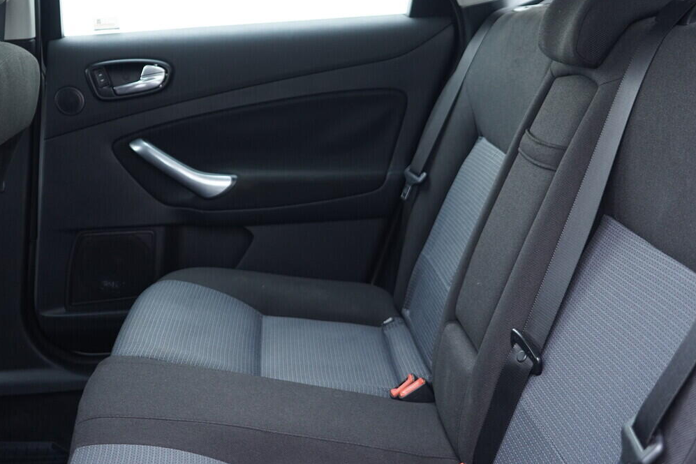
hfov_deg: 38.2
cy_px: 237
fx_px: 1005
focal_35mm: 52
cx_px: 377
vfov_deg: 26.0
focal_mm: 24
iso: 500
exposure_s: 1/40
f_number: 2.8
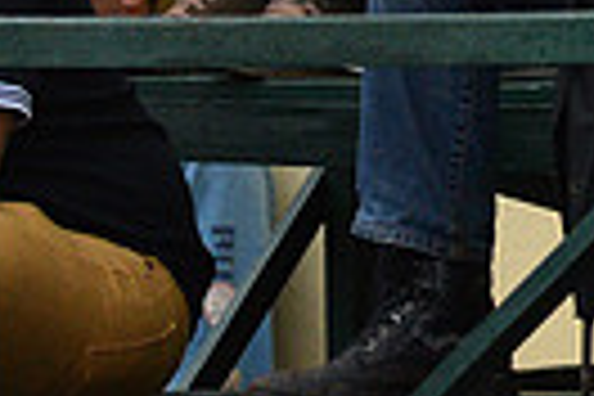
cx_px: 1143
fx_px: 7276
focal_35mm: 441
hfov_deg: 4.6
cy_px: -421
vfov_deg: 3.1
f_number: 4
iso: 4000
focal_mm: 100
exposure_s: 1/320
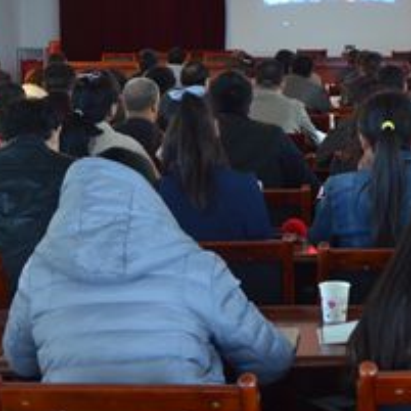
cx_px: 350
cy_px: 171
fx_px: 1276
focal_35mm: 95
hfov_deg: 18.1
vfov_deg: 18.3
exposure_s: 1/13
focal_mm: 30
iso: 1600
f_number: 4.2
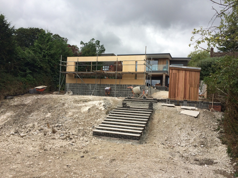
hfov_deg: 61.7
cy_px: 89
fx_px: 199
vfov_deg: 48.2
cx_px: 119
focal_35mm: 29
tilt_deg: +1.8
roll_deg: -2.3
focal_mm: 4.15
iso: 32
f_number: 2.2
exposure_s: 1/1109
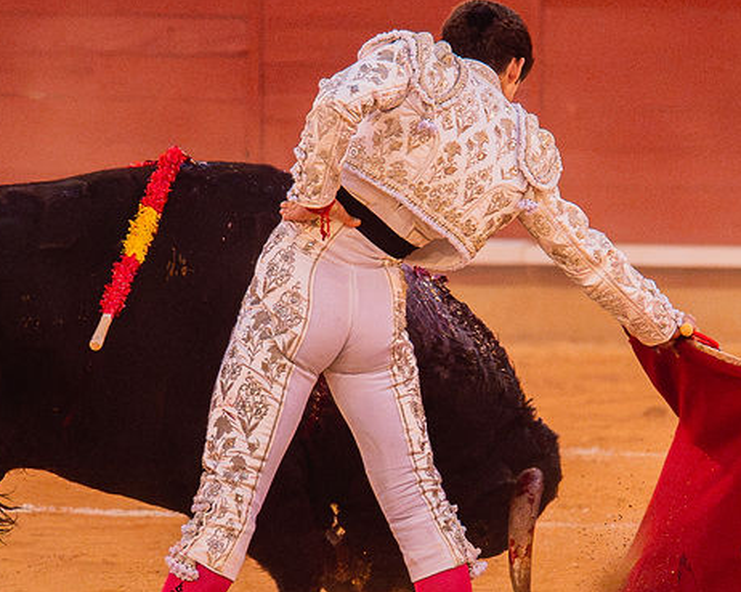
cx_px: 422
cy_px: 240
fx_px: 10652
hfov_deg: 4.0
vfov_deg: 3.2
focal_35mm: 486
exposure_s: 1/800
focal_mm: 194.5
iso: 8000
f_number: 5.6
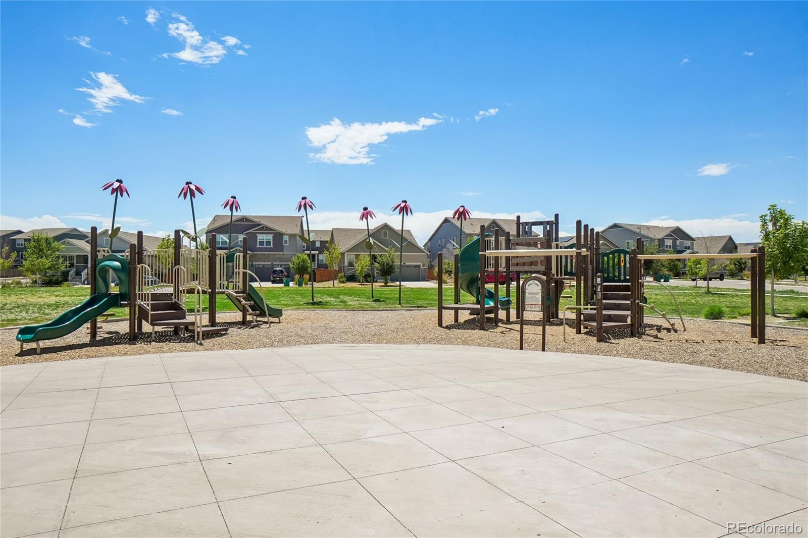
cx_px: 404
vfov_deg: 56.1
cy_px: 269
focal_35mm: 22
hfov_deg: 77.3
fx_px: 505
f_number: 8
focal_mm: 15
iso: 400
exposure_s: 1/1600
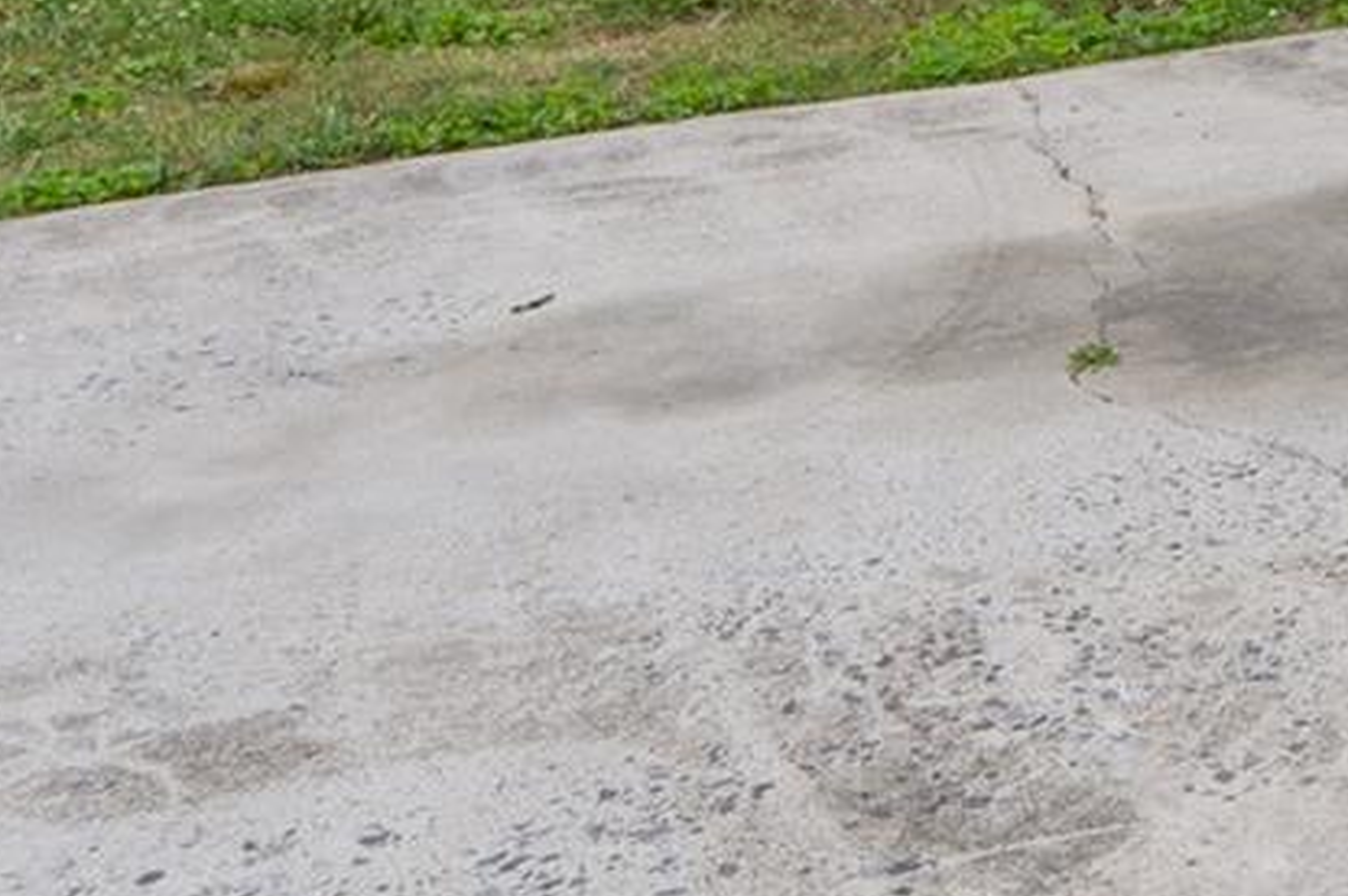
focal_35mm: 79
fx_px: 2956
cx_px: 2469
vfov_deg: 15.3
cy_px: -628
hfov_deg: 19.1
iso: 100
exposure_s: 1/125
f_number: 9
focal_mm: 16
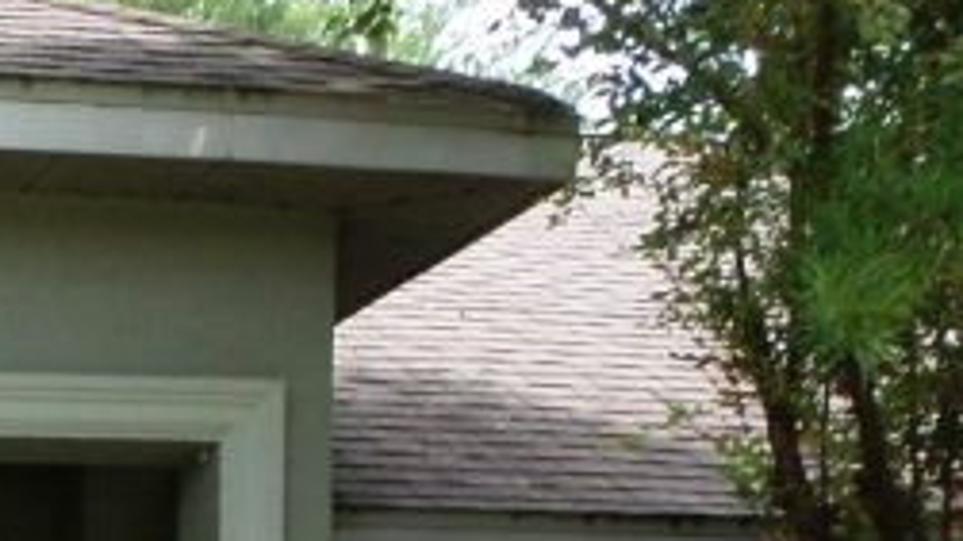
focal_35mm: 111
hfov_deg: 18.0
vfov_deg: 10.1
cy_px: 1078
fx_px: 2833
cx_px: -288
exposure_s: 1/250
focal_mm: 4.5
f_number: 2.5
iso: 80
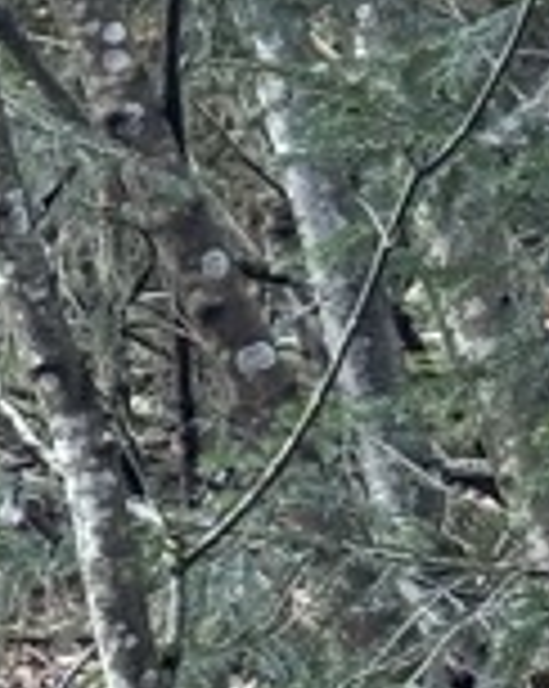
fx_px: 6919
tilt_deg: +10.5
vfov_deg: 5.7
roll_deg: -0.5
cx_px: -1616
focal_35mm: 340
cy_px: 310
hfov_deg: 4.2
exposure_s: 1/60
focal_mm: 5.96
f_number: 1.6
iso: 80
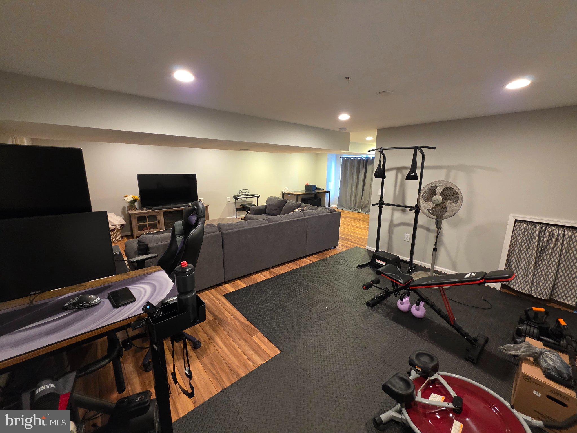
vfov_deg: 89.9
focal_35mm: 13
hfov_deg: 106.2
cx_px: 288
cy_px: 216
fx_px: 217
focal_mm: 2.2
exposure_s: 1/60
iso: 500
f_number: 1.9
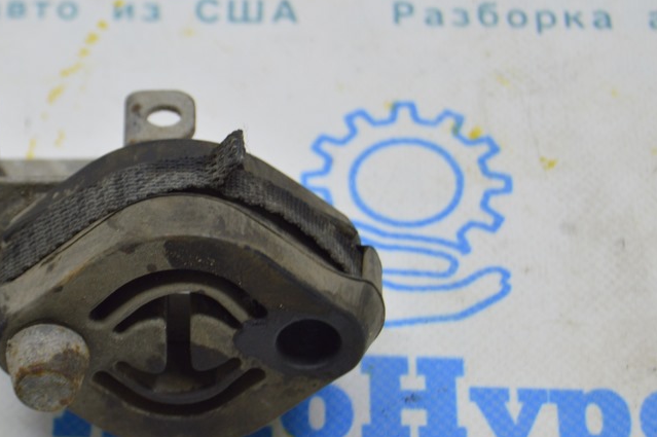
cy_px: 193
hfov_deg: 16.3
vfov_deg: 10.9
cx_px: 168
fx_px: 2279
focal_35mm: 125
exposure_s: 1/20
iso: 400
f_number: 5.6
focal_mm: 52
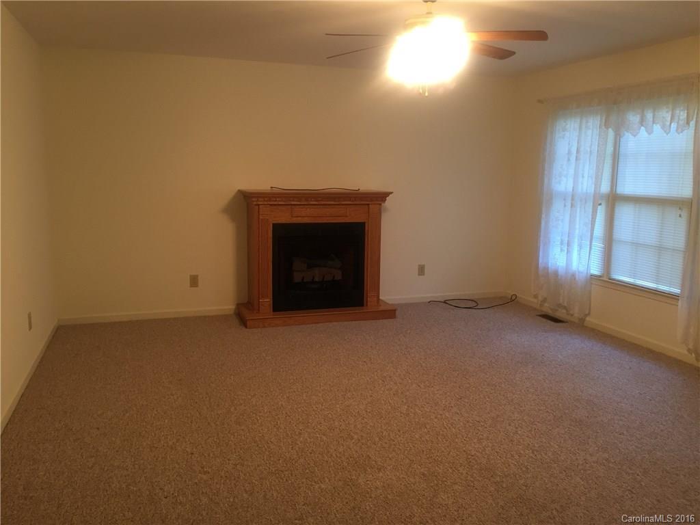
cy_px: 262
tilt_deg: -9.0
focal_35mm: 29
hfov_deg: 61.7
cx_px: 350
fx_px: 586
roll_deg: -0.8
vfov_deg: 48.2
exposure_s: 1/30
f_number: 2.2
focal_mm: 4.15
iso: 100
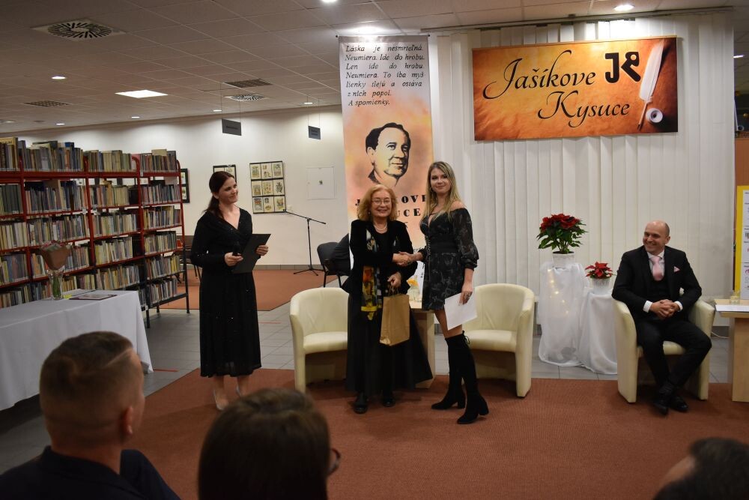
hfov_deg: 61.9
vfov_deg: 43.6
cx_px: 374
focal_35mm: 30
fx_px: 624
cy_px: 250
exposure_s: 1/60
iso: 1250
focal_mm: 20
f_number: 3.8
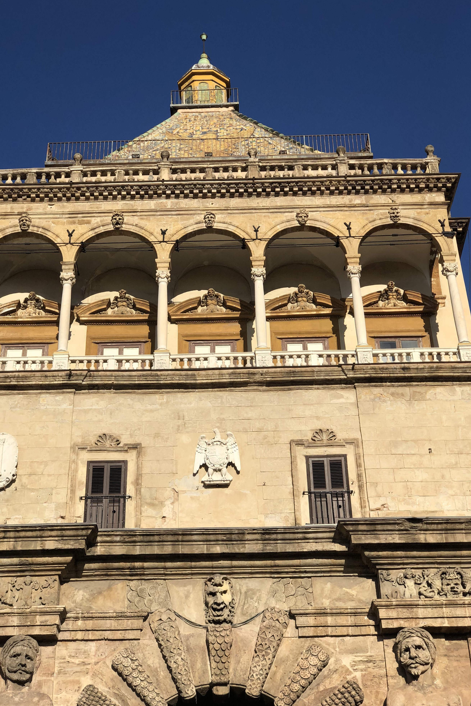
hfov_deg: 24.6
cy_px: 350
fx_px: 1079
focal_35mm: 55
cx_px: 215
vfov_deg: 36.2
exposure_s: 1/1779
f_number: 2.4
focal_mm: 6
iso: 16
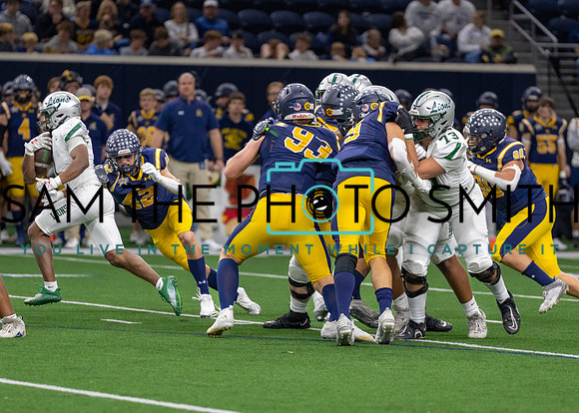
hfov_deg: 6.4
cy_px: 221
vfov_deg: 4.5
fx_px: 5215
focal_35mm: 317
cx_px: 315
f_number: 2.8
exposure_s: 1/1000
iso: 2000
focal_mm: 200
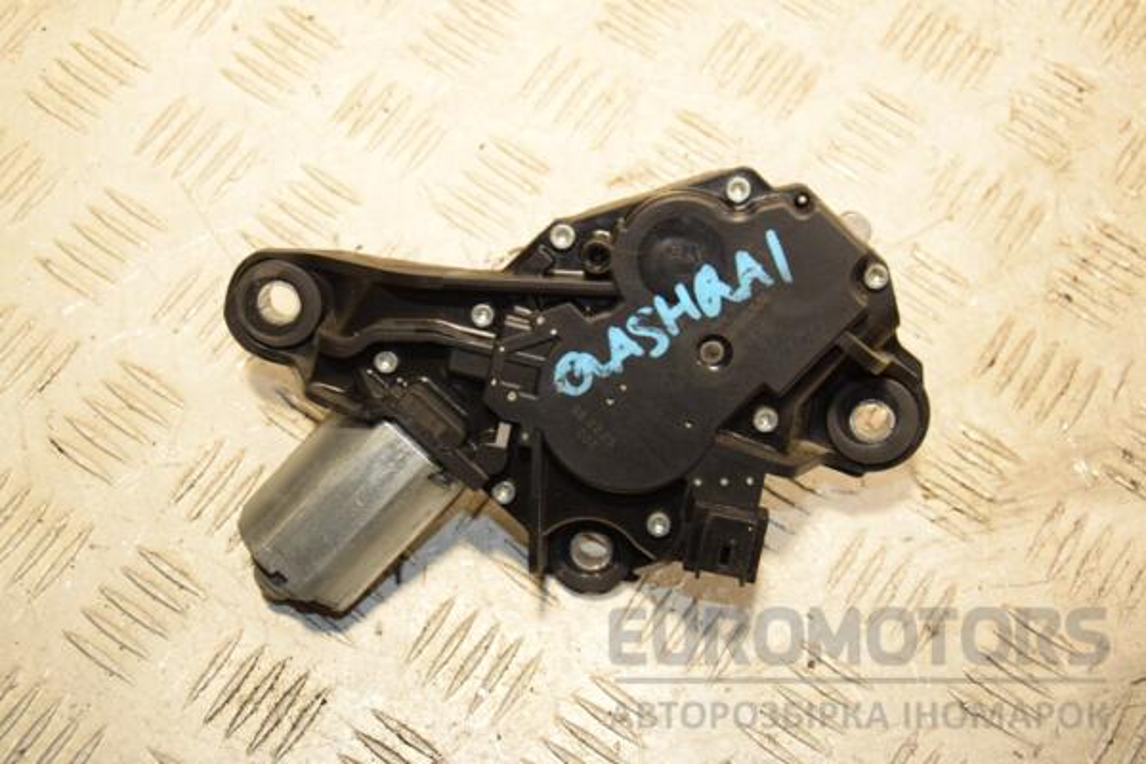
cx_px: 573
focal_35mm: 57
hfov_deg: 35.1
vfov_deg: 23.8
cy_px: 382
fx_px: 1814
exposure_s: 1/200
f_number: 5
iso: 800
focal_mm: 38
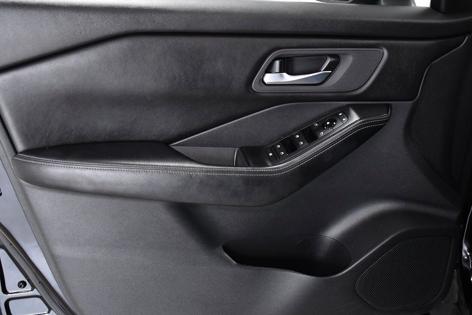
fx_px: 590
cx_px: 236
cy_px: 158
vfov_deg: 29.9
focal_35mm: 45
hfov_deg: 43.6
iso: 2500
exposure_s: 1/320
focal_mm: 30
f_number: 4
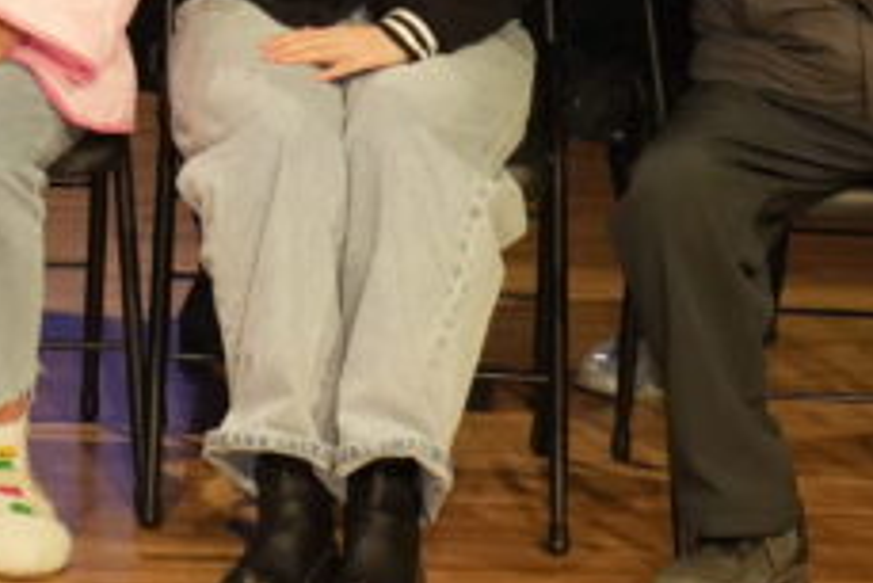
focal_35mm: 215
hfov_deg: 9.2
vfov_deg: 6.2
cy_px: -682
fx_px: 5217
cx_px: -671
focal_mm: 41
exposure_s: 1/80
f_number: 7.1
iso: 4000
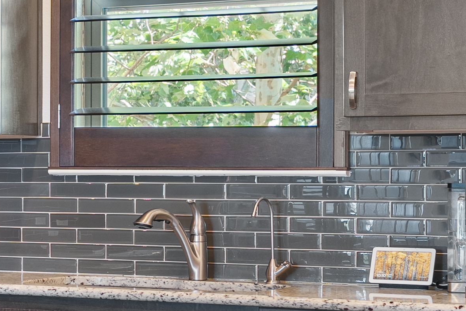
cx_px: -282
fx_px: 1761
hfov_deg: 13.9
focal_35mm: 136
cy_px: 182
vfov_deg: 10.1
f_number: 5.6
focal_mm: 35
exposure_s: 2.5
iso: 250
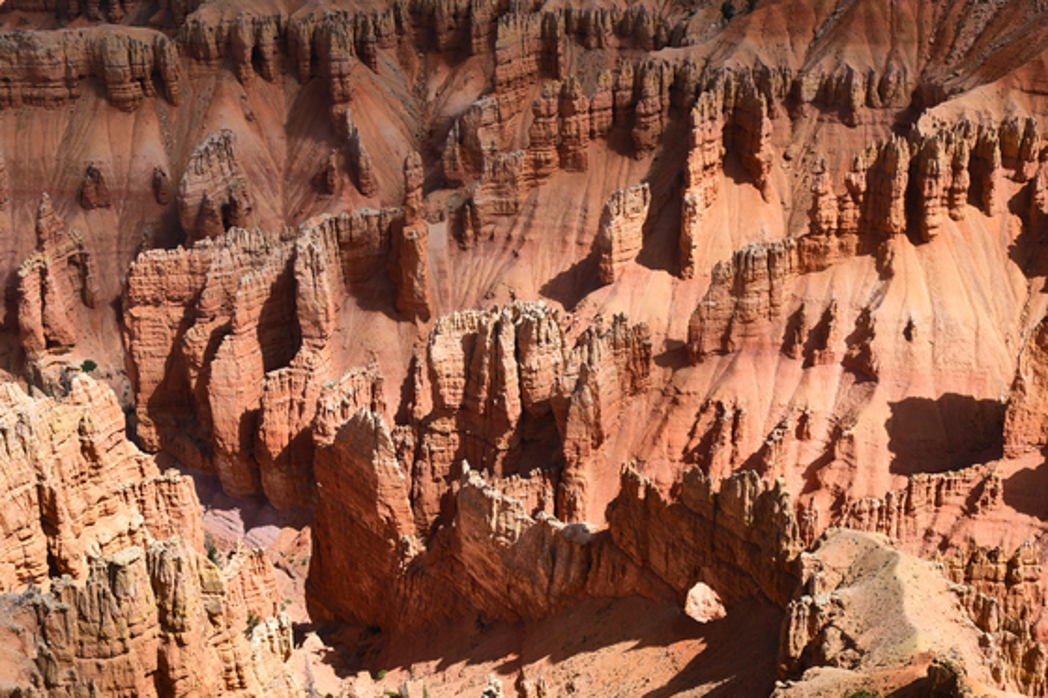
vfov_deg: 27.5
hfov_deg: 40.4
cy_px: 349
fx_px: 1426
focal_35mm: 49
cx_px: 524
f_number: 7.1
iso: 80
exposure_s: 1/250
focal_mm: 32.9
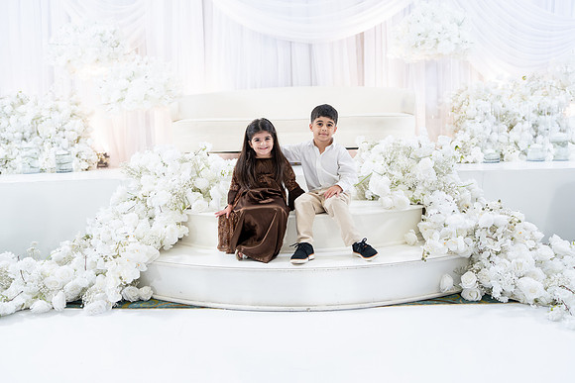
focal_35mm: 28
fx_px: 447
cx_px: 288
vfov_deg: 46.4
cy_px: 192
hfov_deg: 65.5
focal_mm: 28
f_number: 2
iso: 320
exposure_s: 1/160
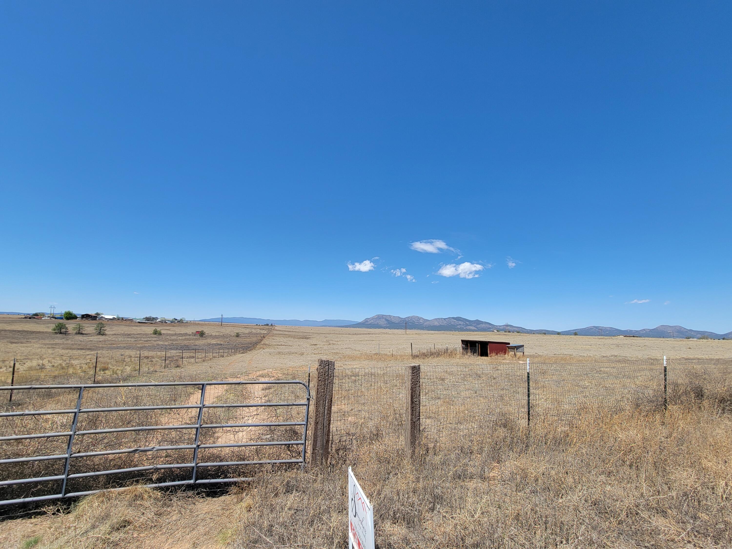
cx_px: 366
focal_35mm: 13
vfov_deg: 89.9
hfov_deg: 106.2
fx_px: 275
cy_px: 274
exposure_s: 1/1714
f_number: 2.2
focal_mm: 2.2
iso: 50
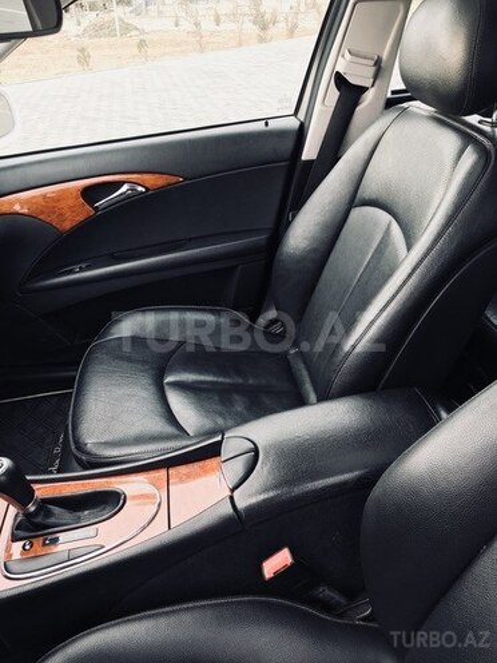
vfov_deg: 63.4
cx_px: 248
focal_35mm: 28
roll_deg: +4.3
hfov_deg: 49.7
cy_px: 332
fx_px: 536
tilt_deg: -30.4
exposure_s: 1/45
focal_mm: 3.99
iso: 25
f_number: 1.8
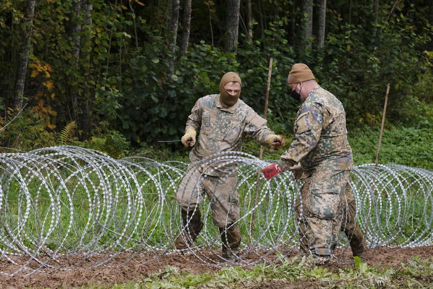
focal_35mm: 199
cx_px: 216
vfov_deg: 6.9
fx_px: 2394
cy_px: 144
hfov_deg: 10.3
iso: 800
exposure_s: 1/250
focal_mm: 132.9
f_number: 8
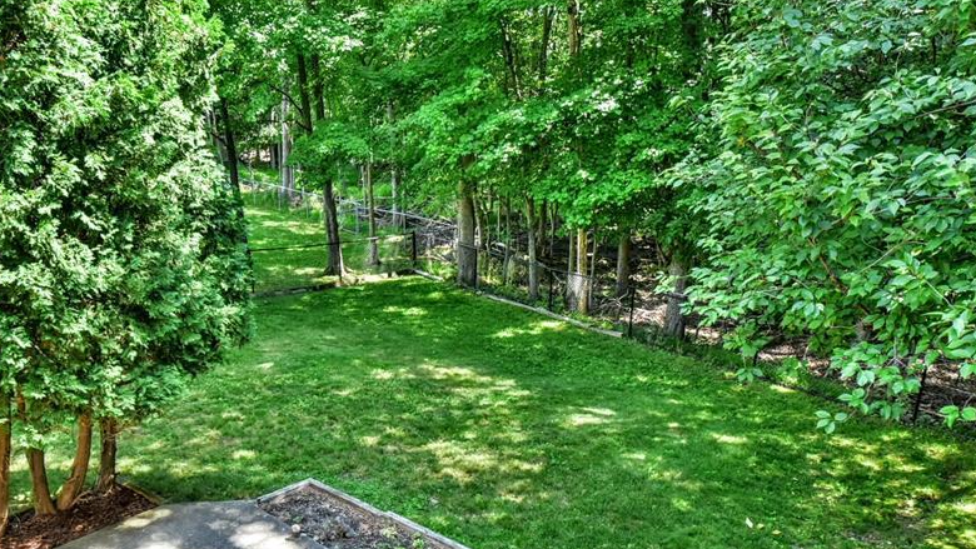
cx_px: 423
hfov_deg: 59.3
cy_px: 403
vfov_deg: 35.0
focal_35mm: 33
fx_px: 854
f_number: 7.1
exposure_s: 1/800
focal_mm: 24
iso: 4000
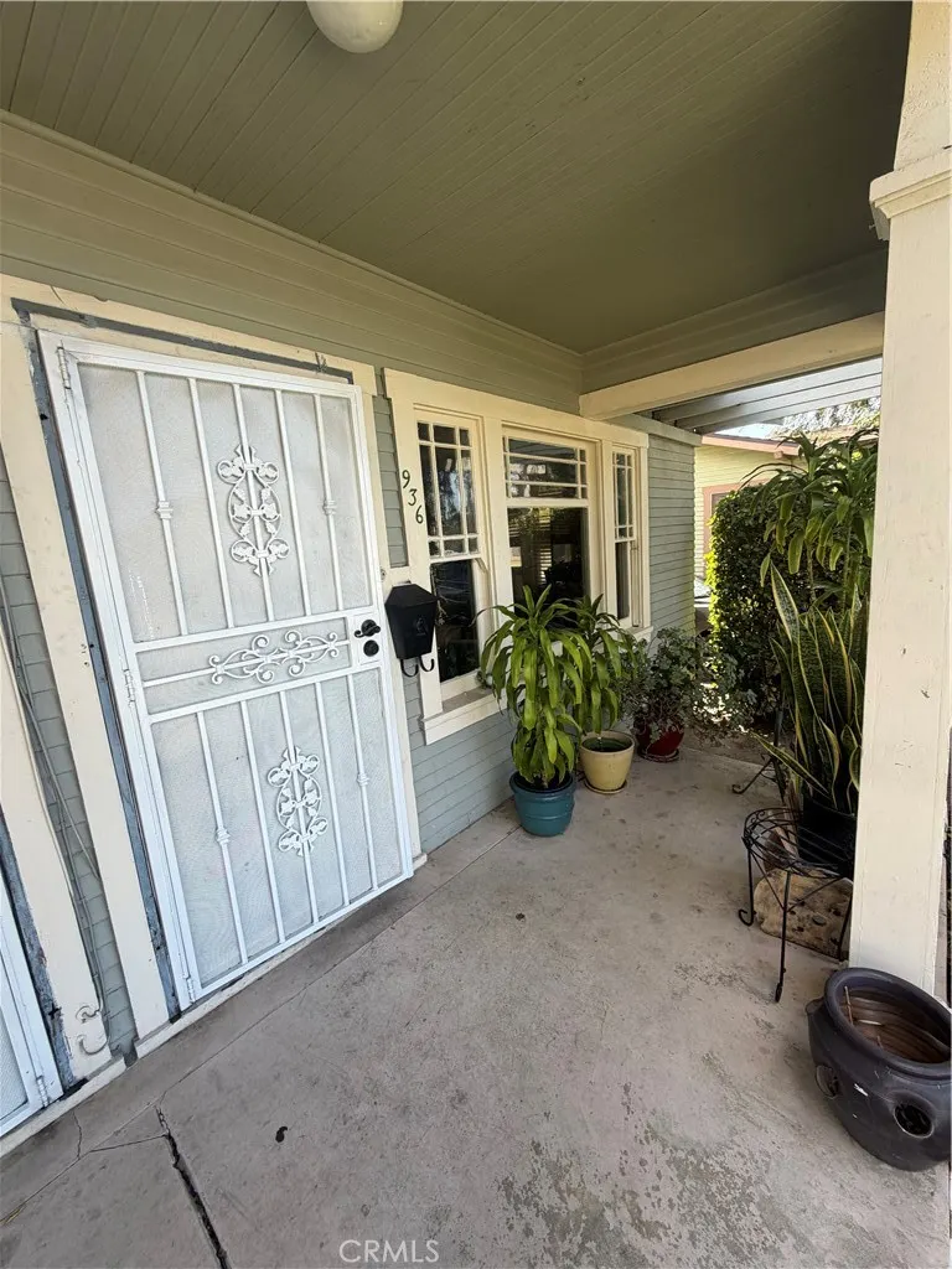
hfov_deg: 85.7
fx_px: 513
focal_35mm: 14
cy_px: 634
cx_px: 476
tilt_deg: -10.6
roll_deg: +4.0
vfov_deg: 102.1
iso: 40
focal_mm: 2.22
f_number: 2.2
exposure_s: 1/157
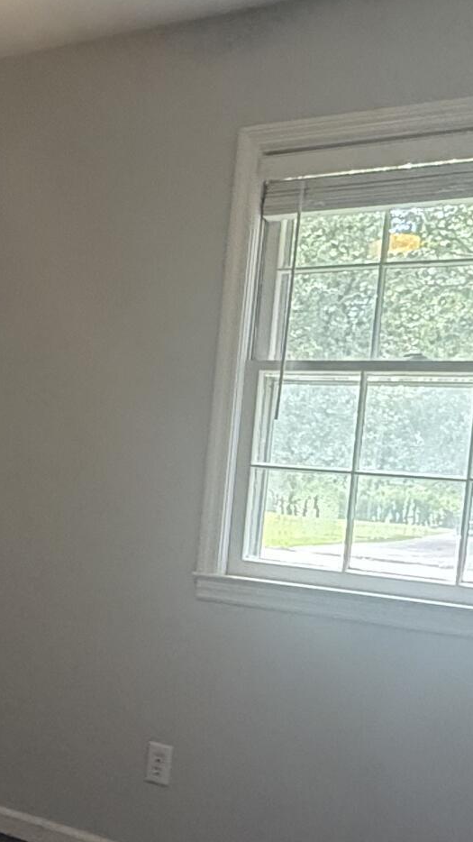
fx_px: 1093
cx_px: -55
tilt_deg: -4.3
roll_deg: -3.7
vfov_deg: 41.7
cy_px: 544
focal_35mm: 49
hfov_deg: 22.9
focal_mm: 2.22
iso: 640
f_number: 2.2
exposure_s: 1/120
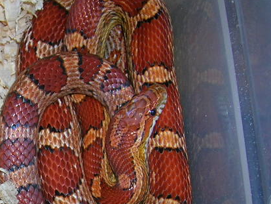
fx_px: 658
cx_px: -12
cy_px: 196
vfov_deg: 17.2
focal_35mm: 84
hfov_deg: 22.2
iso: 50
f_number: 2.9
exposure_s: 1/60.1
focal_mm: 5.7
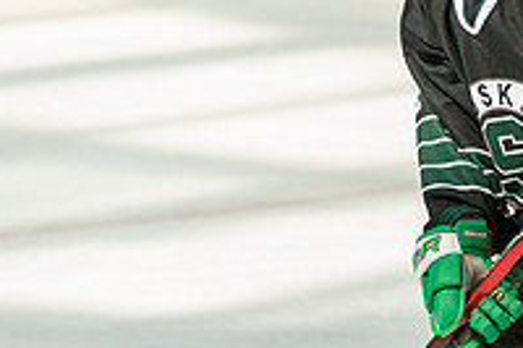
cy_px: 179
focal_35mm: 503
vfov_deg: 2.7
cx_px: 519
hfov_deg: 4.1
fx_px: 7301
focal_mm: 148
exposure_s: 1/3200
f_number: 3.5
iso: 1600
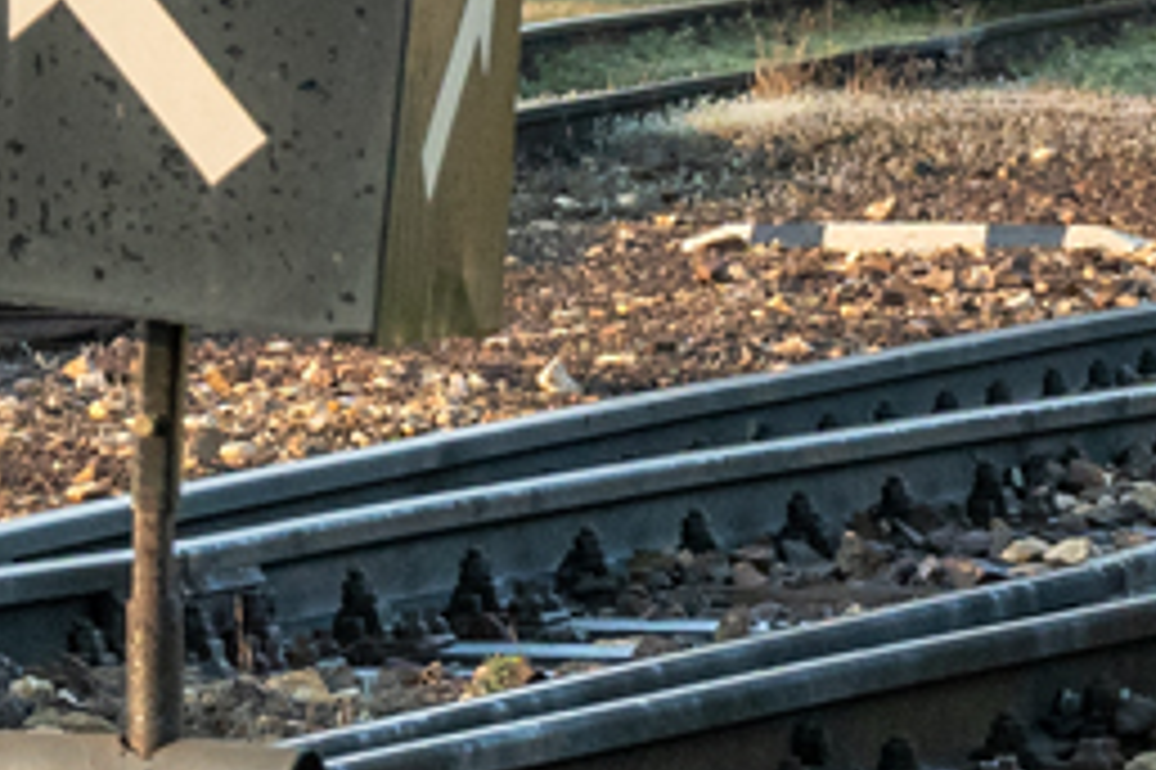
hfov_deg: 4.2
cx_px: 211
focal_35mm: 486
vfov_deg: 2.8
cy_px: -552
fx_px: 15595
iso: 500
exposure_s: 1/500
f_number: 9
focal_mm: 52
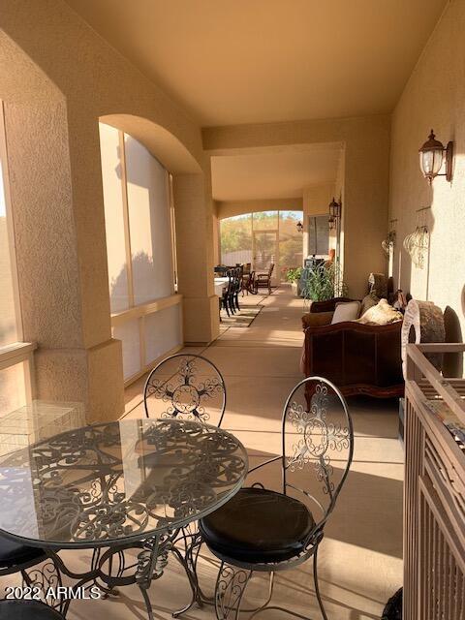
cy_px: 310
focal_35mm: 26
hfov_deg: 53.1
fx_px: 466
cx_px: 232
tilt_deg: -8.1
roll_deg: +1.7
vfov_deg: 67.3
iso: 25
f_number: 1.8
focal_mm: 4.25
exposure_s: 1/123
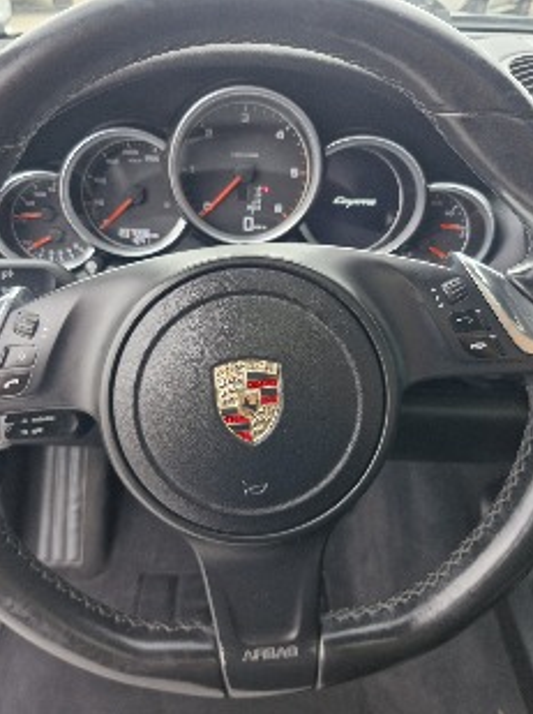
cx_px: 256
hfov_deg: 45.3
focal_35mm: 31
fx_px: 638
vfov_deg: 58.4
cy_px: 358
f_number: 1.8
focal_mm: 5.54
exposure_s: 1/100
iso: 250
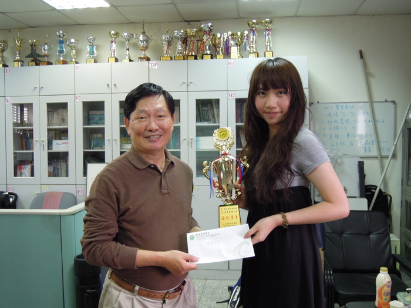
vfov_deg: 40.7
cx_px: 206
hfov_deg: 52.6
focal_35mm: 35
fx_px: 416
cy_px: 154
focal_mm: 6.3
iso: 400
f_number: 2.5
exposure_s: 1/50
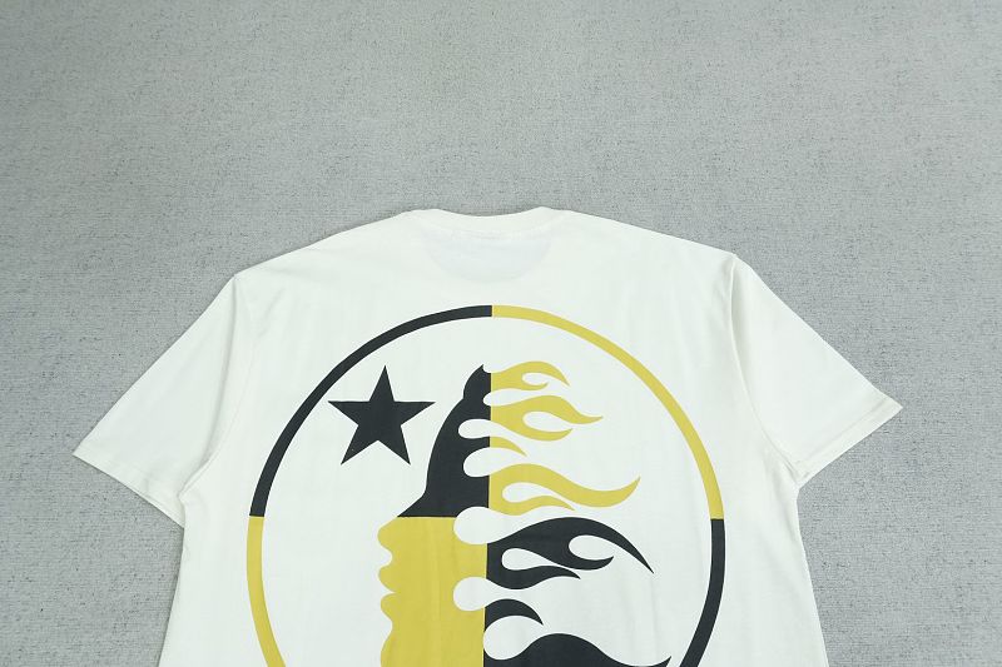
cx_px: 501
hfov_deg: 73.8
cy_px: 334
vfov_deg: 53.1
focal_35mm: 24
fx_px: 668
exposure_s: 1/160
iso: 1000
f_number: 8
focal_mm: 16
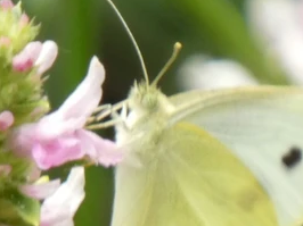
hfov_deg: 1.1
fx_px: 16397
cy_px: 194
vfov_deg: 0.8
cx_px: 131
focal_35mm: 1875
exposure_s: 1/100
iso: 320
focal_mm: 139.4
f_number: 5.6
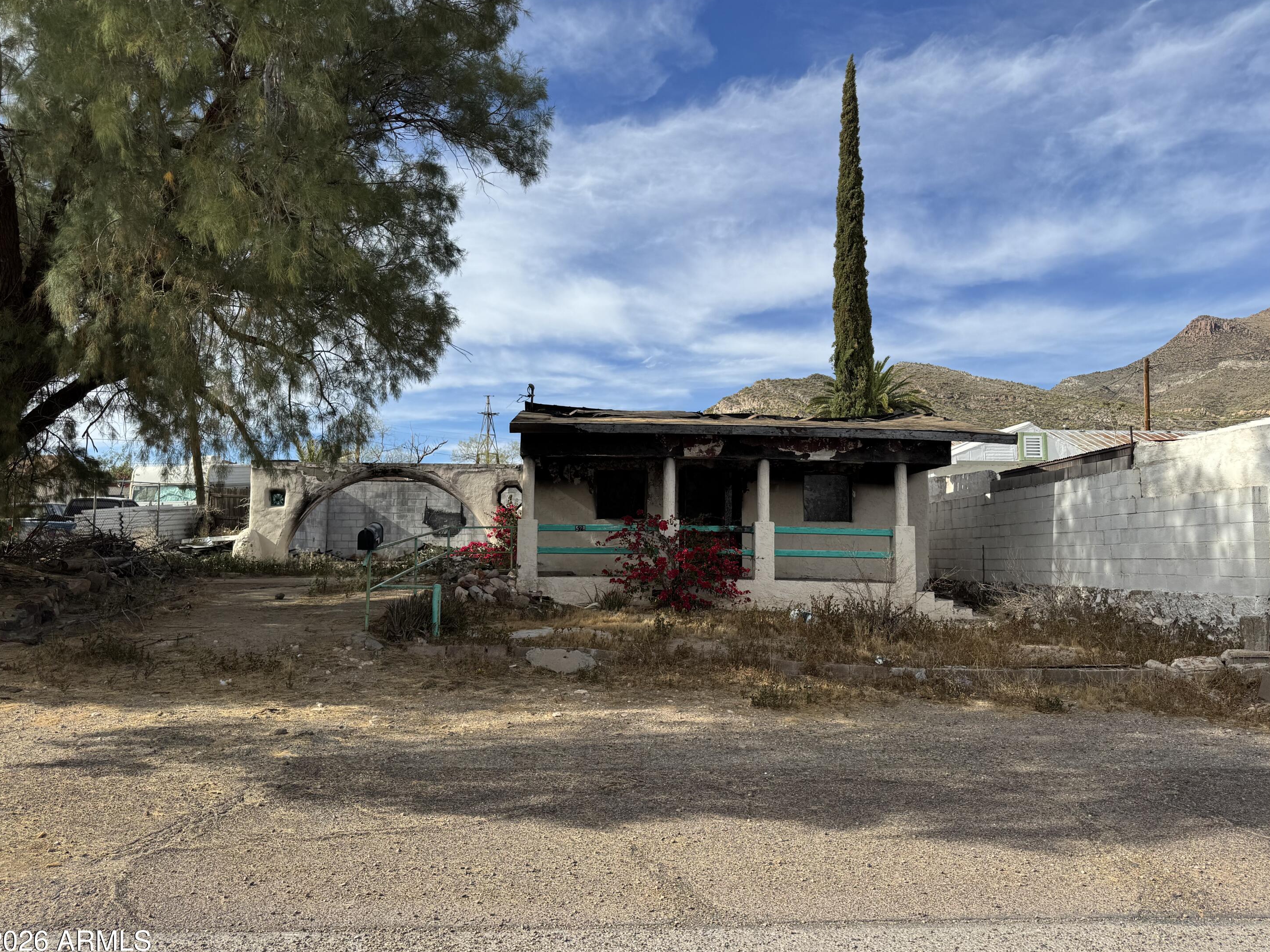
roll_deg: -0.3
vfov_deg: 54.9
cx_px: 646
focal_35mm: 25
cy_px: 491
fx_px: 917
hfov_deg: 69.4
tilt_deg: +3.1
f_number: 1.78
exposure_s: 1/4049
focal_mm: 6.76
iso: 80
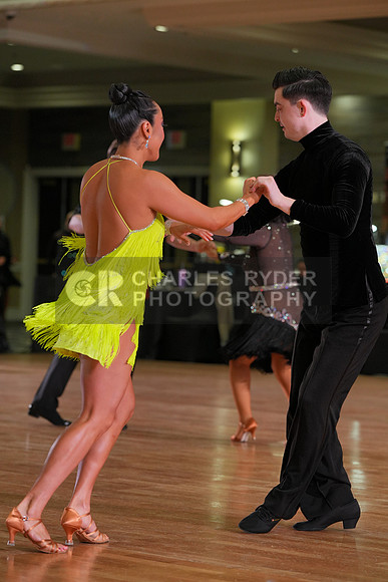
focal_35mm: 120
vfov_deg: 17.1
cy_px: 291
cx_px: 194
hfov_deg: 11.4
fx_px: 1939
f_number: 4
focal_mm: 120
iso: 1250
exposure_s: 1/400
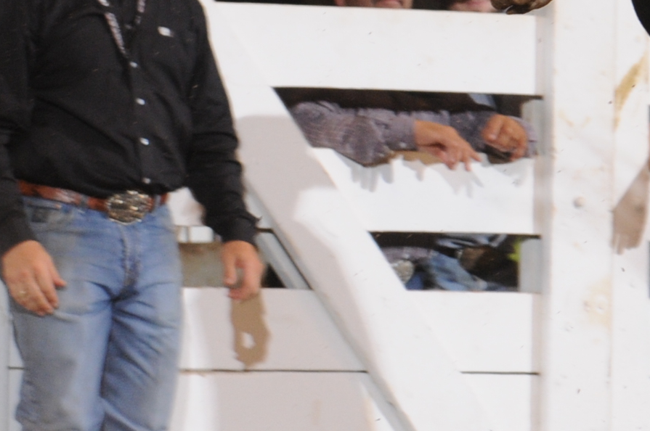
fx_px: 10691
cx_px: 1147
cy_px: -30
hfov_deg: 3.5
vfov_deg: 2.3
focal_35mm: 593
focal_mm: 110
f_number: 4.5
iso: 500
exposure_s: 1/250
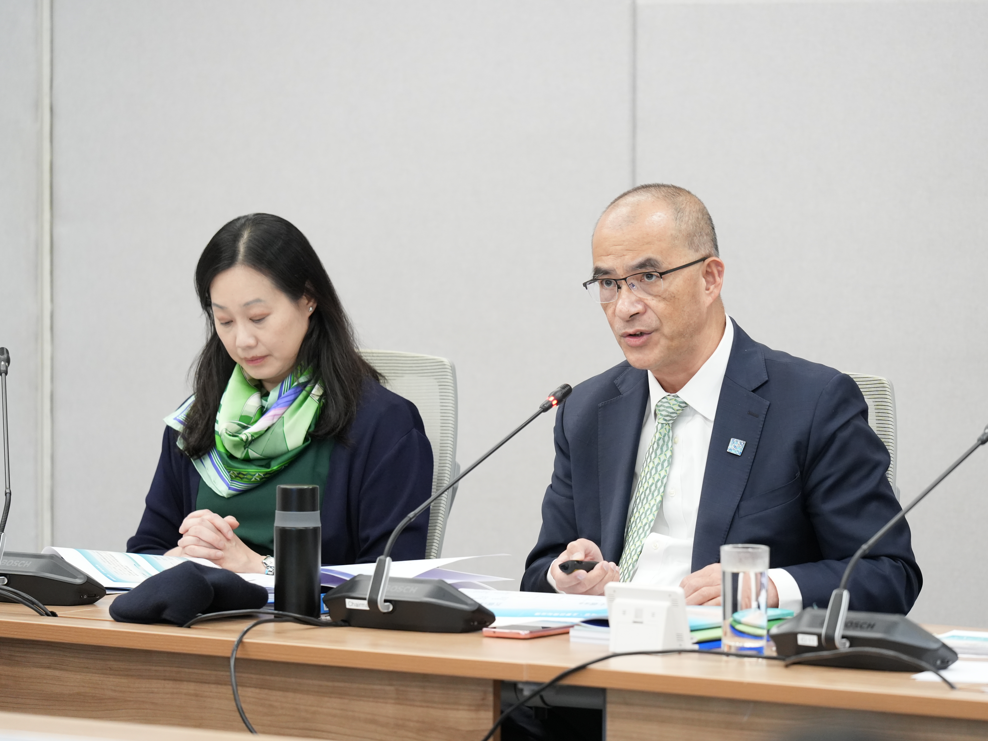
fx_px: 5537
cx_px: 546
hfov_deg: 10.2
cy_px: 371
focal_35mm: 194
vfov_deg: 7.7
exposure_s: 1/60
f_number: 4
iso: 3200
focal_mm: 179
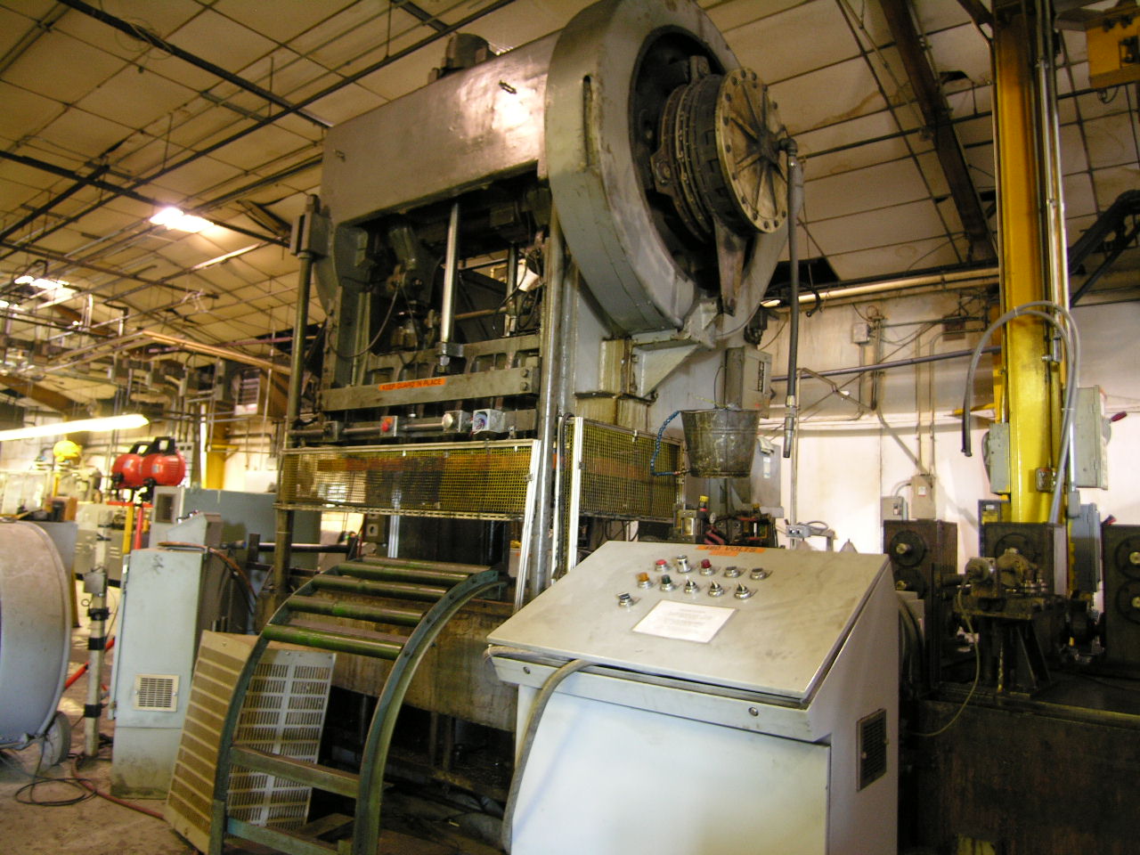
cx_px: 570
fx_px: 790
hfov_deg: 71.6
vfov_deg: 56.8
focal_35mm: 24
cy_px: 428
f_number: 2.6
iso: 133
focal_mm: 6.1
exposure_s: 1/4
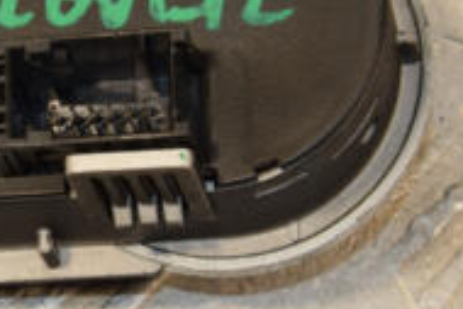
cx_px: 15
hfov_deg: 6.6
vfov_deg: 4.4
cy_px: 39
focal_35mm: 313
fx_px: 4028
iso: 800
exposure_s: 1/200
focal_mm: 66
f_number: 10
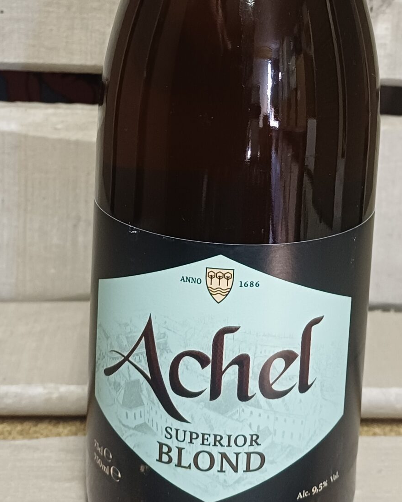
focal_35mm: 57
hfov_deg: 26.5
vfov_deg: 31.4
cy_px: 43
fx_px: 848
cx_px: 267
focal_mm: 4.65
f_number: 1.8
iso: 320
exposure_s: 1/50
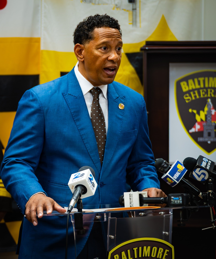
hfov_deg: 10.6
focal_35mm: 148
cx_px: -17
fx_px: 1155
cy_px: 103
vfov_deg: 12.8
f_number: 2.8
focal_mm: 55
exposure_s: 1/125
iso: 900
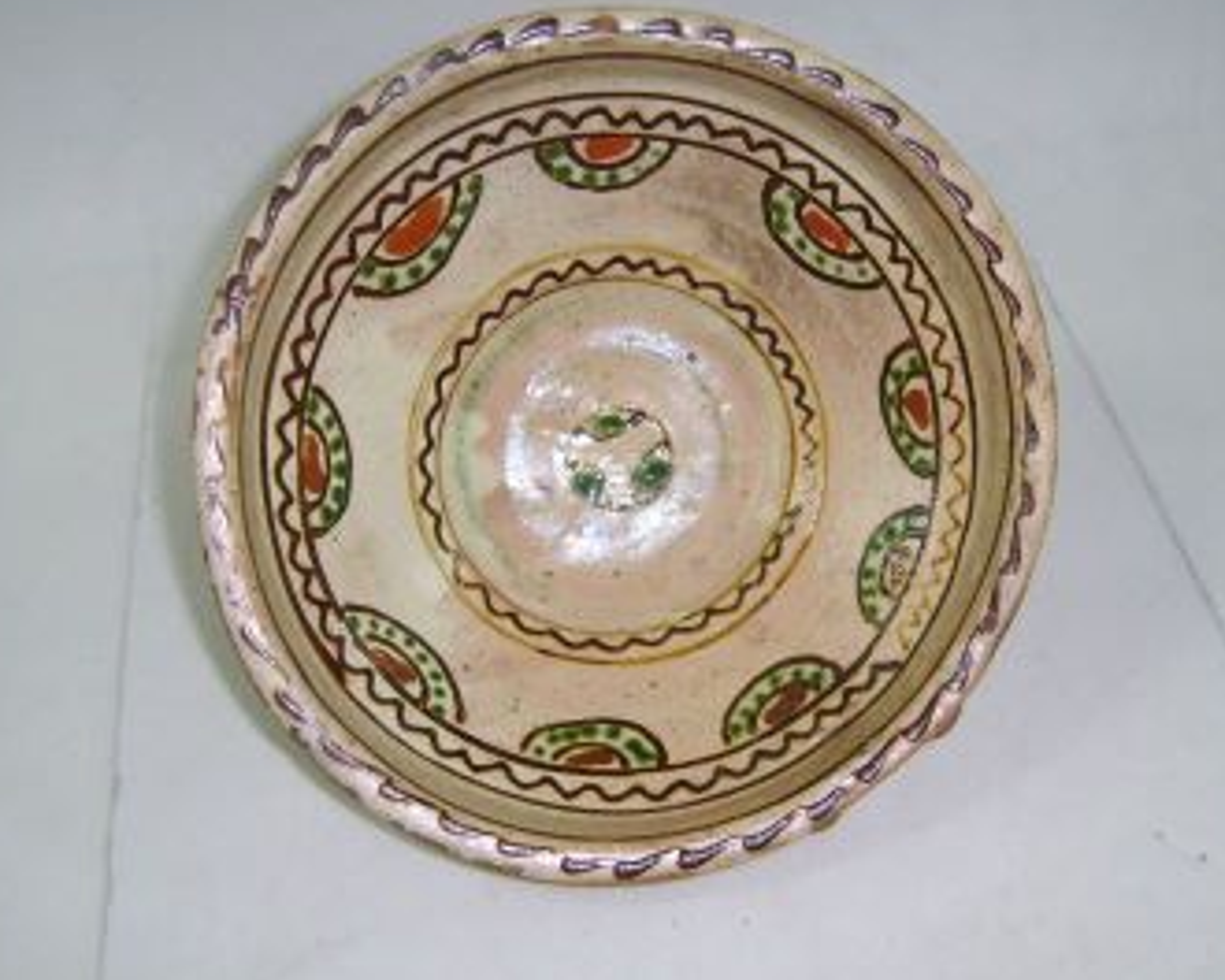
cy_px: 512
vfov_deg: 33.4
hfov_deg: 41.1
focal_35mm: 45
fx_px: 1631
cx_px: 702
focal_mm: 7.8
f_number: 2.8
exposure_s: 1/30
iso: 50
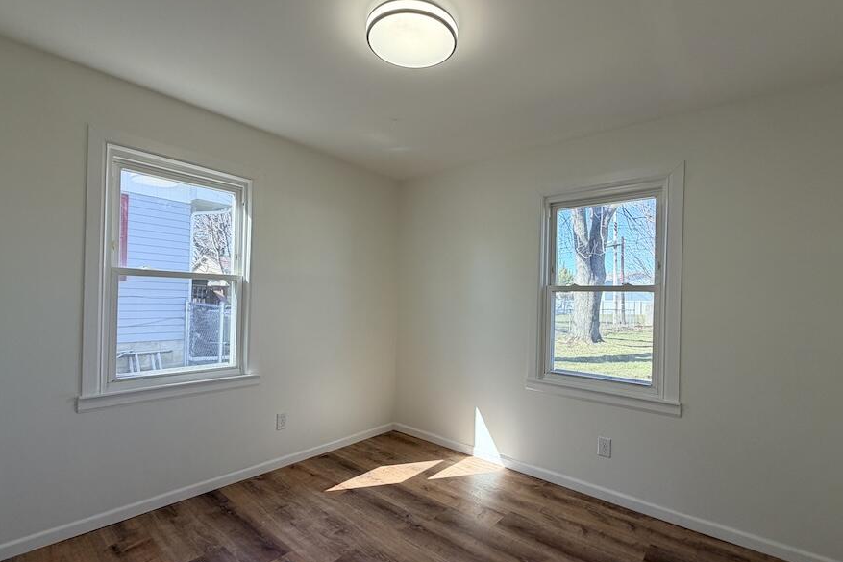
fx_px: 398
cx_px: 428
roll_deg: -0.7
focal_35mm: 17
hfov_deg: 93.3
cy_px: 299
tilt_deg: +0.6
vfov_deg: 70.4
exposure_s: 1/135
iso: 50
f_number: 2.2
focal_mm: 2.22
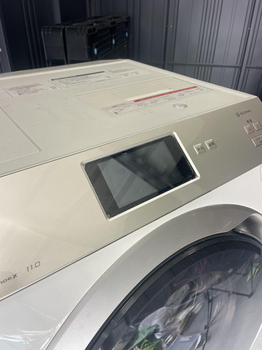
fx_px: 262
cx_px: 131
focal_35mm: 26
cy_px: 175
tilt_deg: -33.2
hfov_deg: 53.1
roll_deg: -0.7
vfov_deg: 67.3
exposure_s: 1/121
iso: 64
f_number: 1.6
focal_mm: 4.2
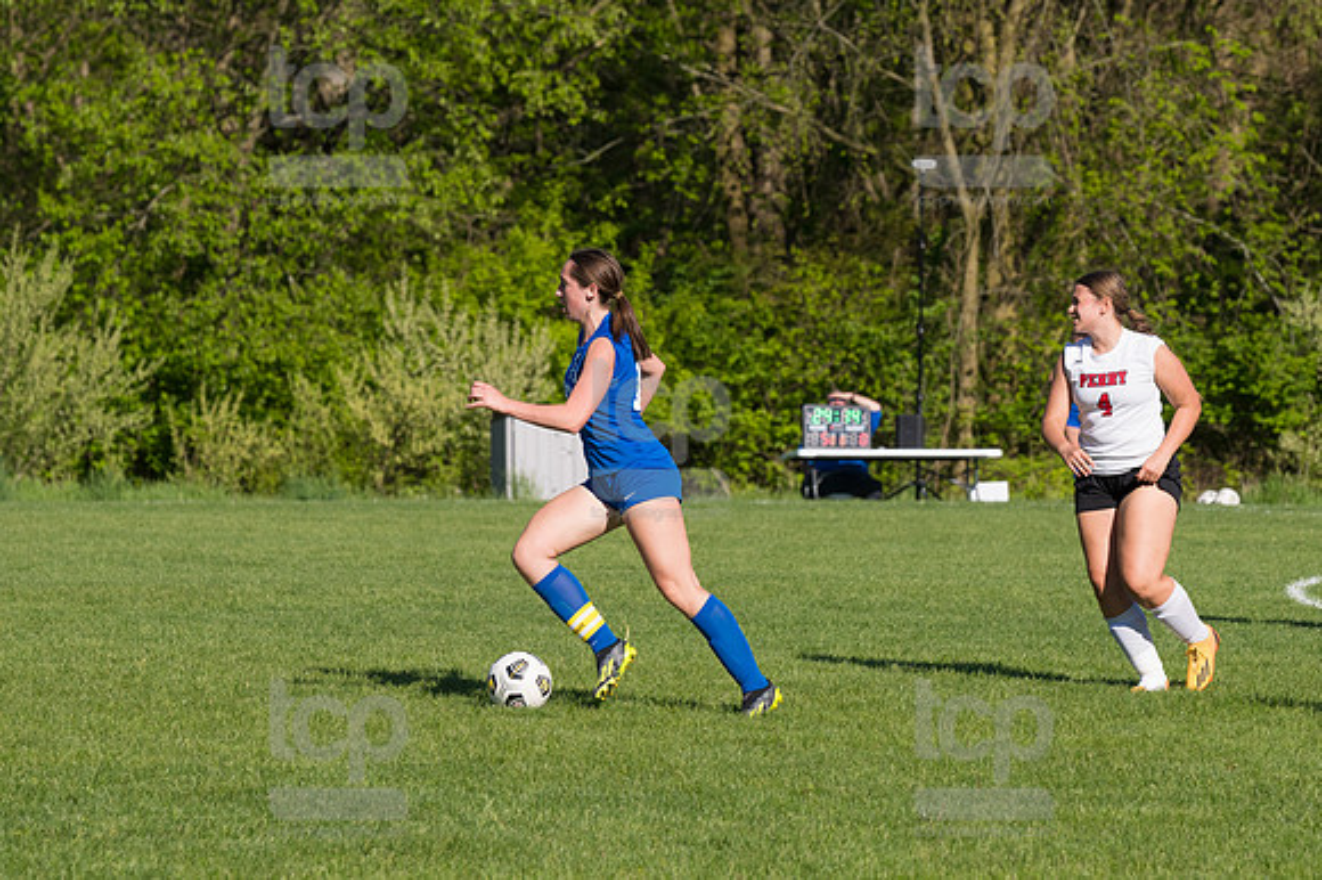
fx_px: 7964
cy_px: 440
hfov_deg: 9.5
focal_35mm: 217
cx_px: 661
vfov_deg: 6.3
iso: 250
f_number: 5.6
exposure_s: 1/1600
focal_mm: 145
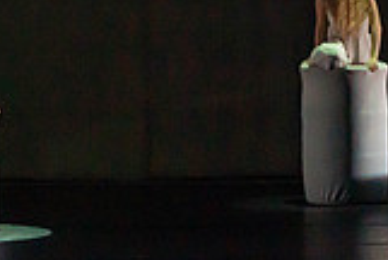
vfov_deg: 2.6
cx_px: -135
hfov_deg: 3.9
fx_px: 5744
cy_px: -153
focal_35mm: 532
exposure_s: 1/320
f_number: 5
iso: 6400
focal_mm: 148
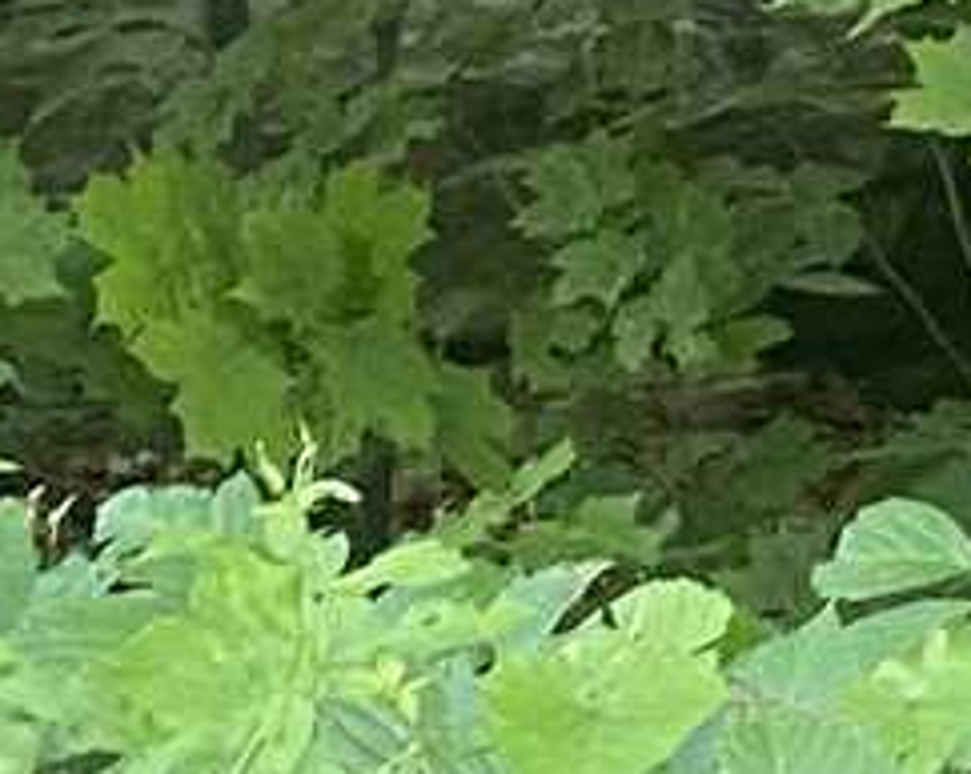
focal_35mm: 242
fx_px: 6946
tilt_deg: -11.9
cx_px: 1372
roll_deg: +0.9
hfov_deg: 7.9
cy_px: -1456
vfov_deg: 6.0
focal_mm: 4.25
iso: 160
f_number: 1.8
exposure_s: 1/60
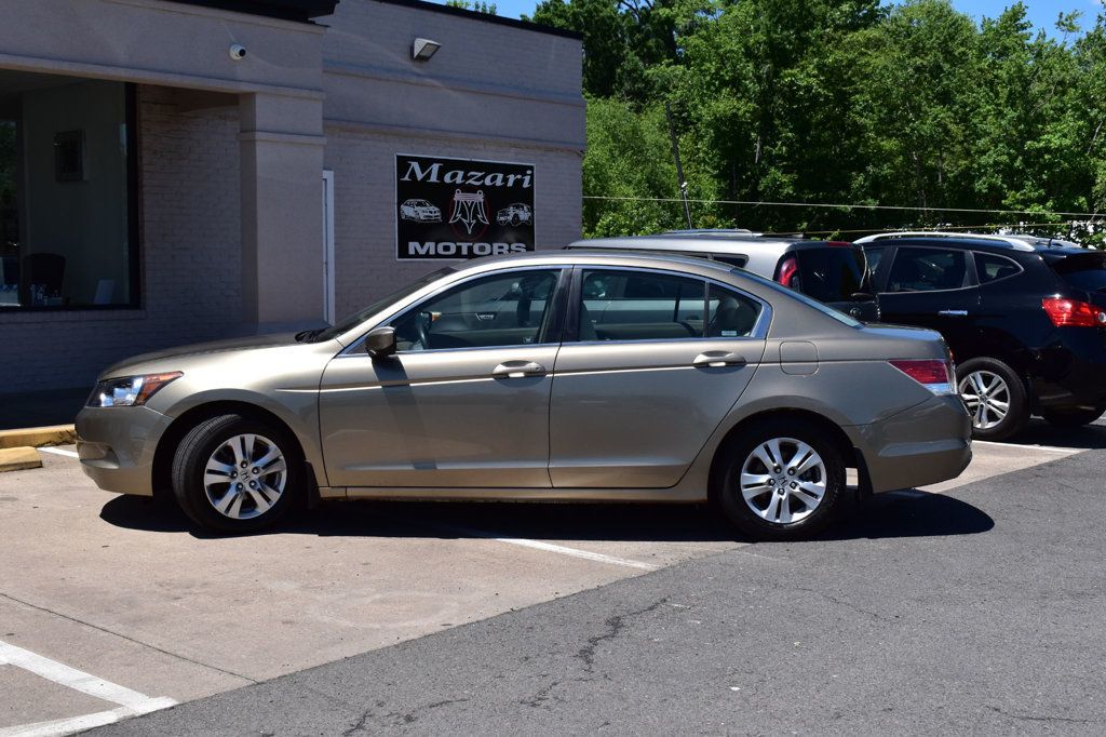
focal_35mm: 45
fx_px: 1382
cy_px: 368
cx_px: 553
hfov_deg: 43.6
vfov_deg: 29.8
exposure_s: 1/500
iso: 280
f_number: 11
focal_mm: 30
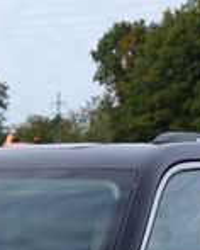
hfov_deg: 8.7
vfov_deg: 10.5
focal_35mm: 170
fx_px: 1255
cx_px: -183
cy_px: 472
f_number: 5.6
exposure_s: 1/125
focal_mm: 26
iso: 50
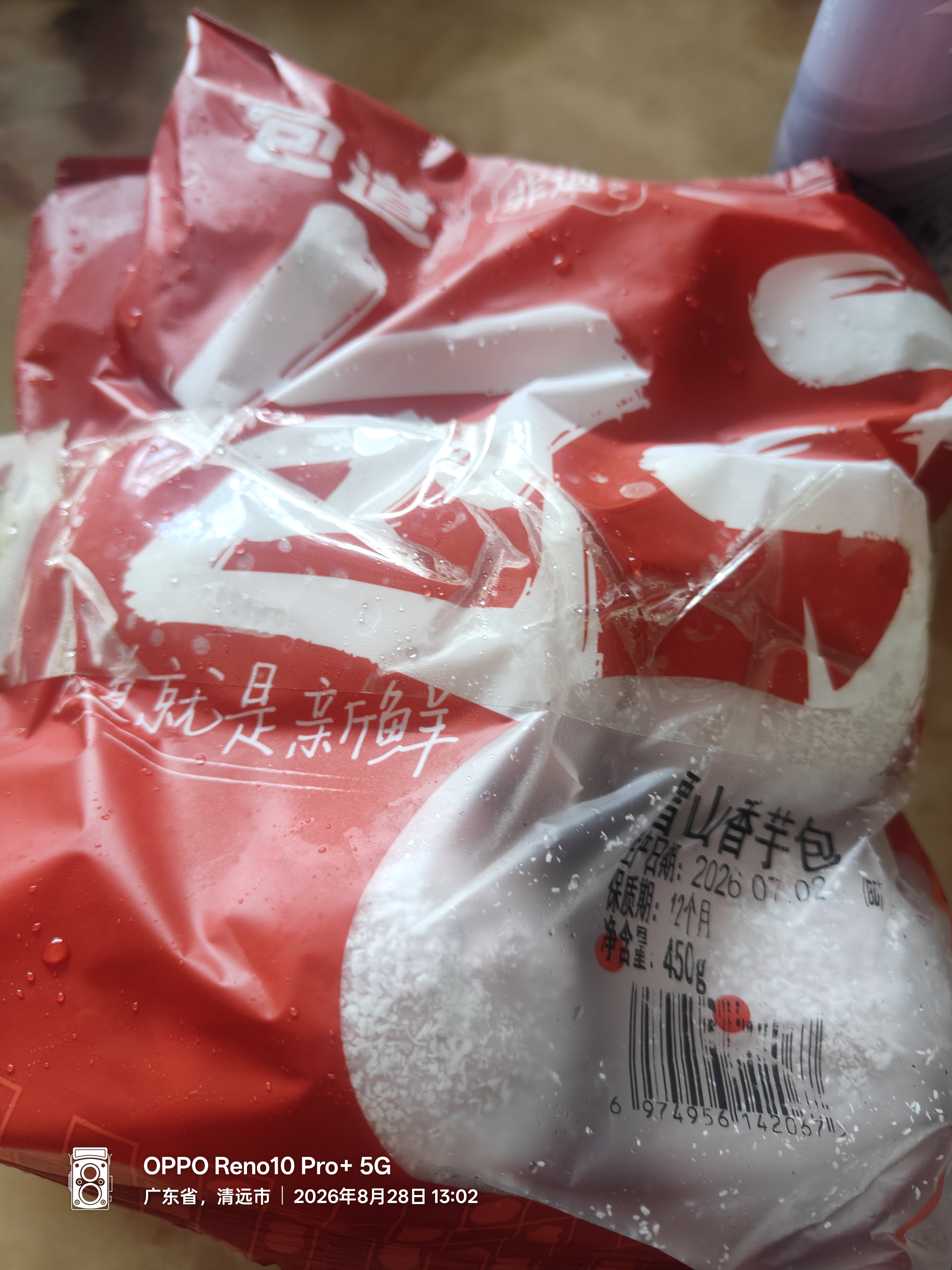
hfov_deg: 56.8
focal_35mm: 24
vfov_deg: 71.6
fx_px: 880
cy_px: 635
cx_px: 476
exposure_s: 1/50
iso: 160
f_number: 1.8
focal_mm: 5.59
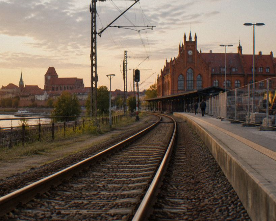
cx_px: 152
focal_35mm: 54
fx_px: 441
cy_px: 110
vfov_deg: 28.1
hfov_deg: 34.7
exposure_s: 1/30
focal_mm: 47
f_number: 7.1
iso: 6400
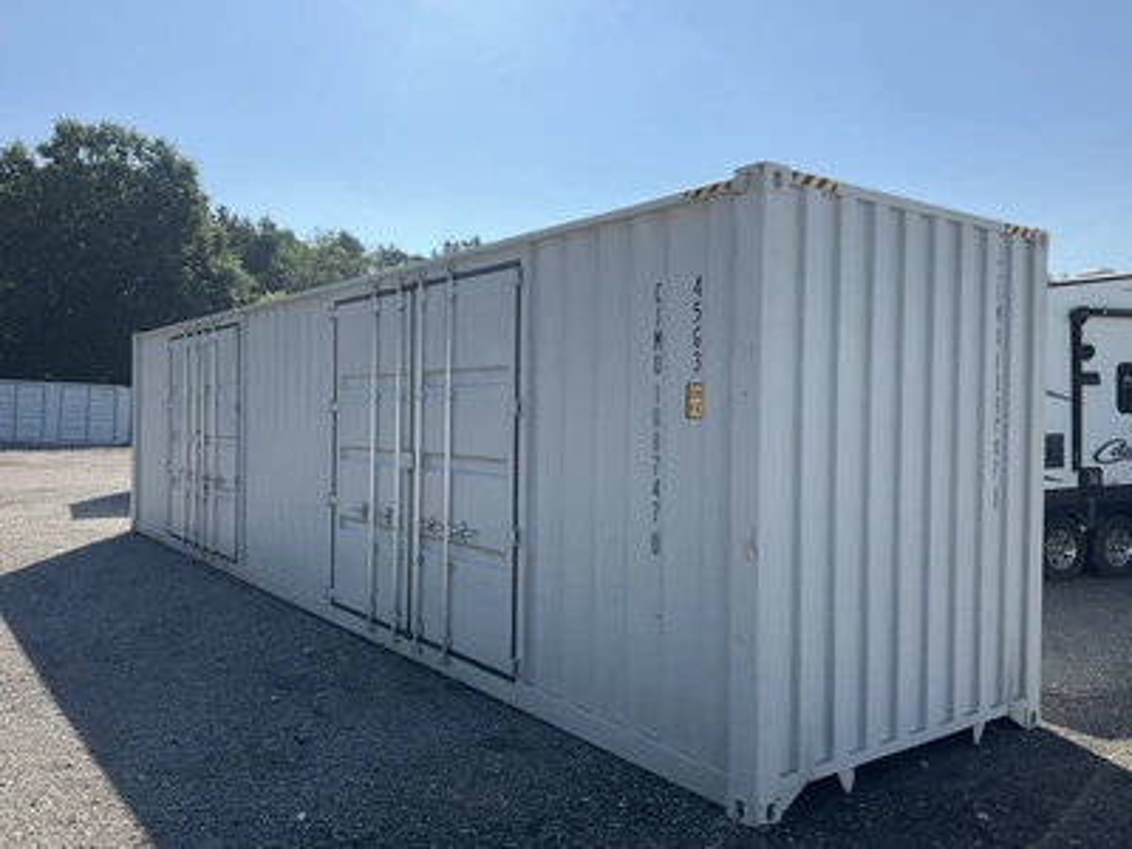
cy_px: 424
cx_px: 566
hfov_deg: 61.7
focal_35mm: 29
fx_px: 948
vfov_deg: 48.2
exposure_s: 1/2538
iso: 25
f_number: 1.8
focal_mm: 3
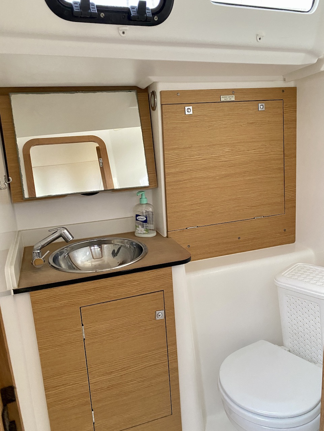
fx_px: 324
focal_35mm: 26
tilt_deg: -13.0
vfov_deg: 67.3
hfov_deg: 53.1
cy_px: 216
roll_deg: +3.9
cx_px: 162
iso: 500
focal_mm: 4.25
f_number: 1.8
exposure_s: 1/57
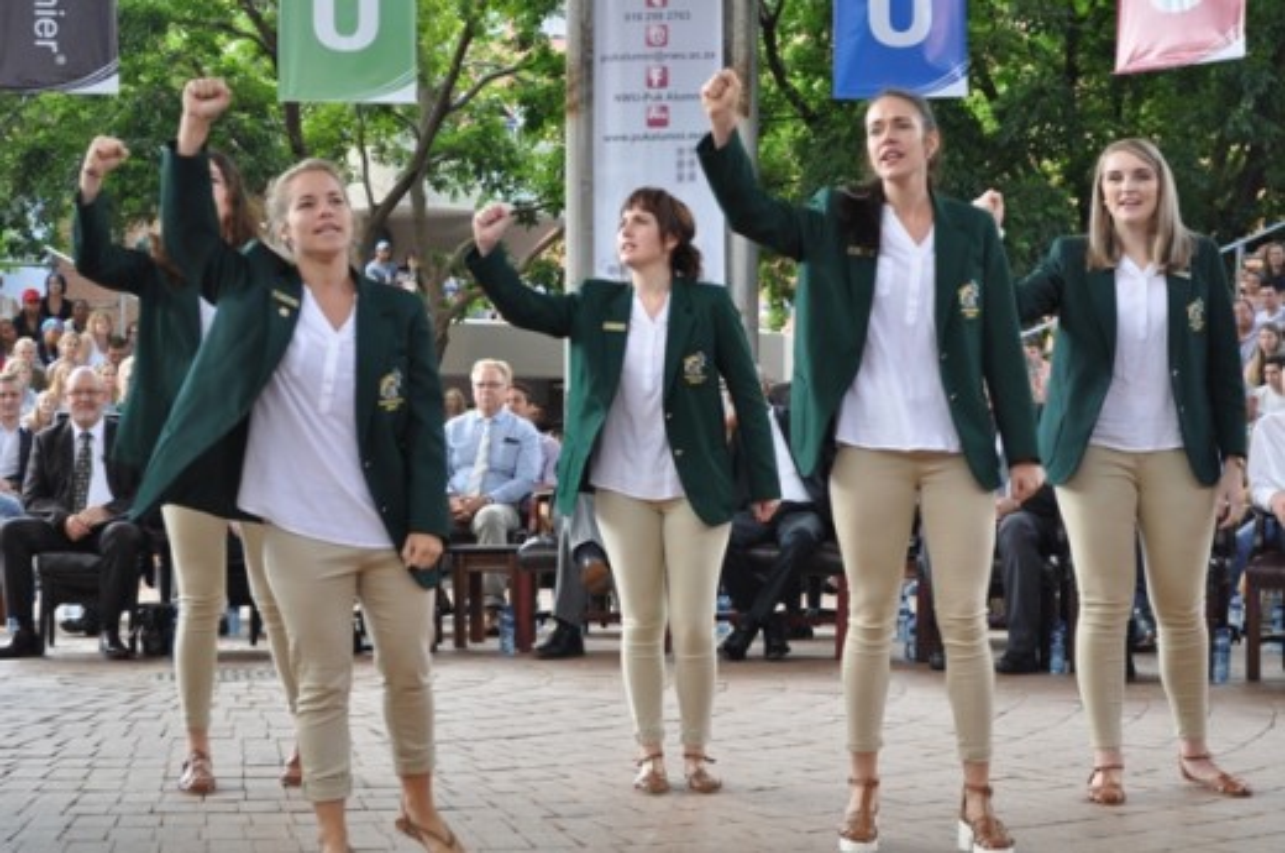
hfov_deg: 28.1
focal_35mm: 72
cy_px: 426
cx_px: 642
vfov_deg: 18.9
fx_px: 2566
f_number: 5.3
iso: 400
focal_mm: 48
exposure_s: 1/60
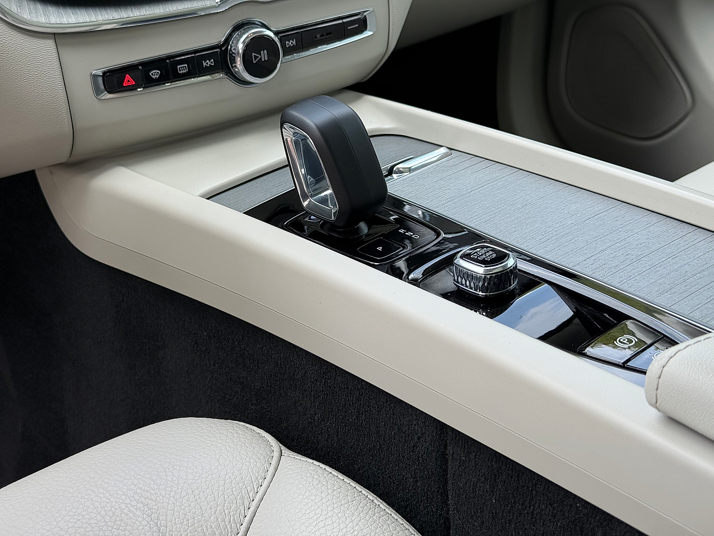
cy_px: 268
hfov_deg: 39.7
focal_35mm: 48
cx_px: 357
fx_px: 990
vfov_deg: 30.3
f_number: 1.78
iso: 64
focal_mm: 6.76
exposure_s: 1/496
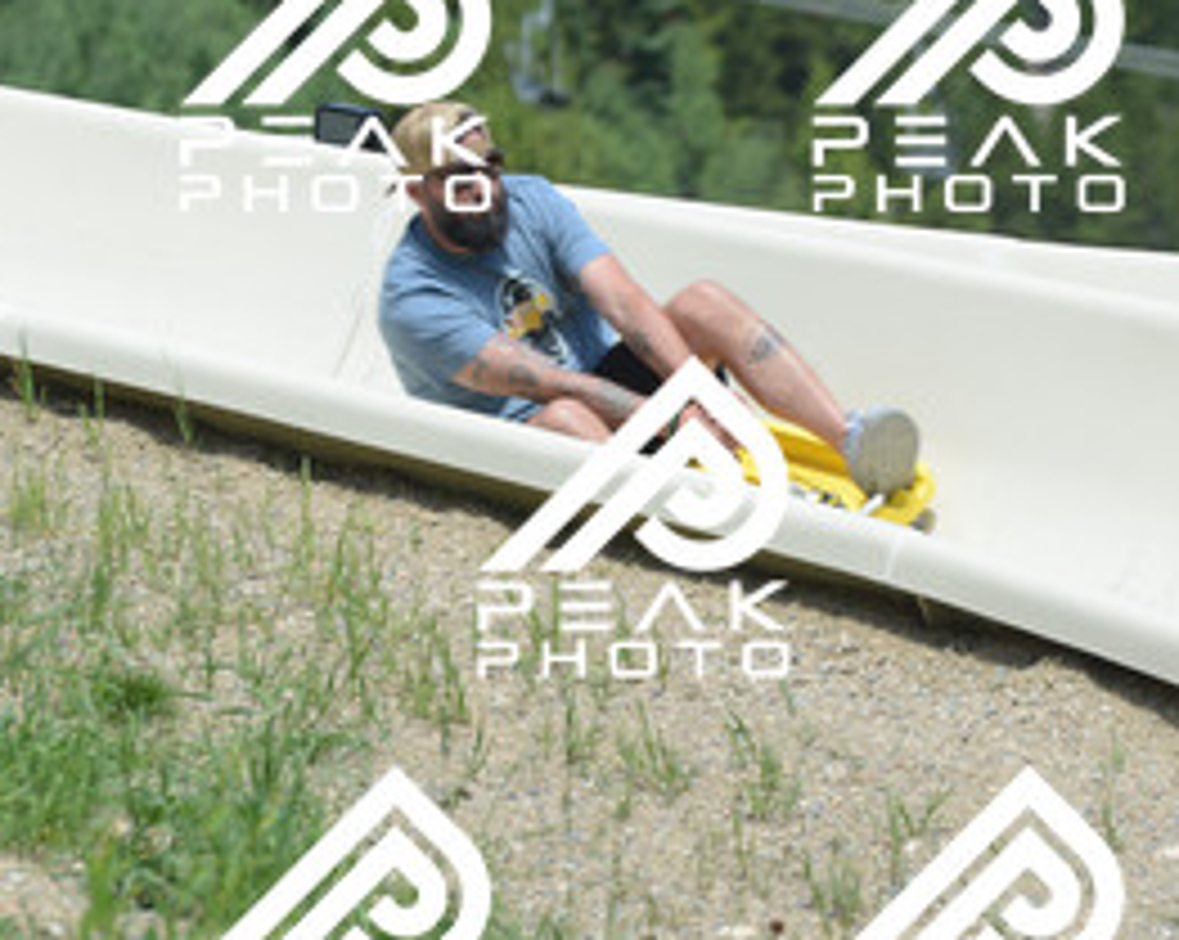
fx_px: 9759
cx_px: 652
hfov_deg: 6.9
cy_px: 488
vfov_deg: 5.5
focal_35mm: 280
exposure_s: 1/640
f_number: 6.3
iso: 320
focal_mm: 195
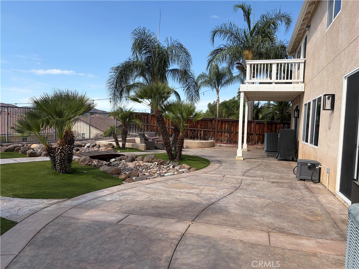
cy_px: 134
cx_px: 180
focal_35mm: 26
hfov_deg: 67.3
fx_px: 270
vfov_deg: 53.1
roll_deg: -1.6
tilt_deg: -2.4
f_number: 1.6
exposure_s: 1/3279
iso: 50
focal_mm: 5.96
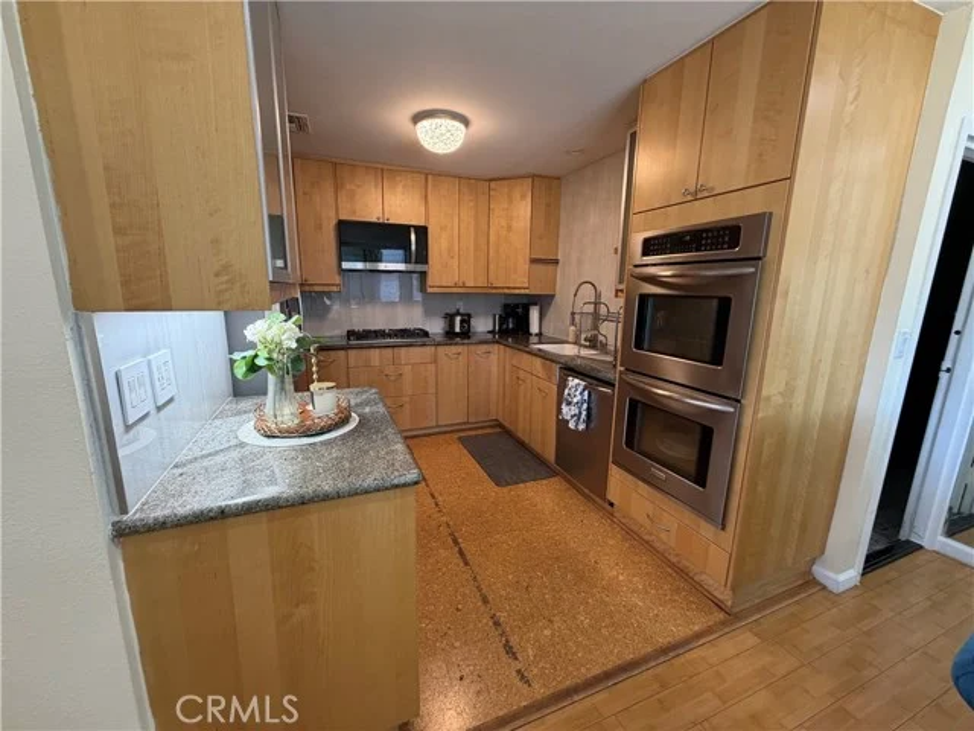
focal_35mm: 14
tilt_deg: -12.1
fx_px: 394
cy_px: 366
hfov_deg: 102.1
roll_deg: +0.4
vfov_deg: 85.7
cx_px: 487
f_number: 2.2
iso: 160
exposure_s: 1/60
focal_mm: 2.22
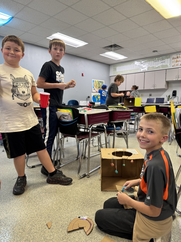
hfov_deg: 56.8
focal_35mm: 24
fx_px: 167
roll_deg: +0.0
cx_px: 90
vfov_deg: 71.6
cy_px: 121
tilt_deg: -8.0
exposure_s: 1/60
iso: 100
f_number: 1.78
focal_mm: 6.76
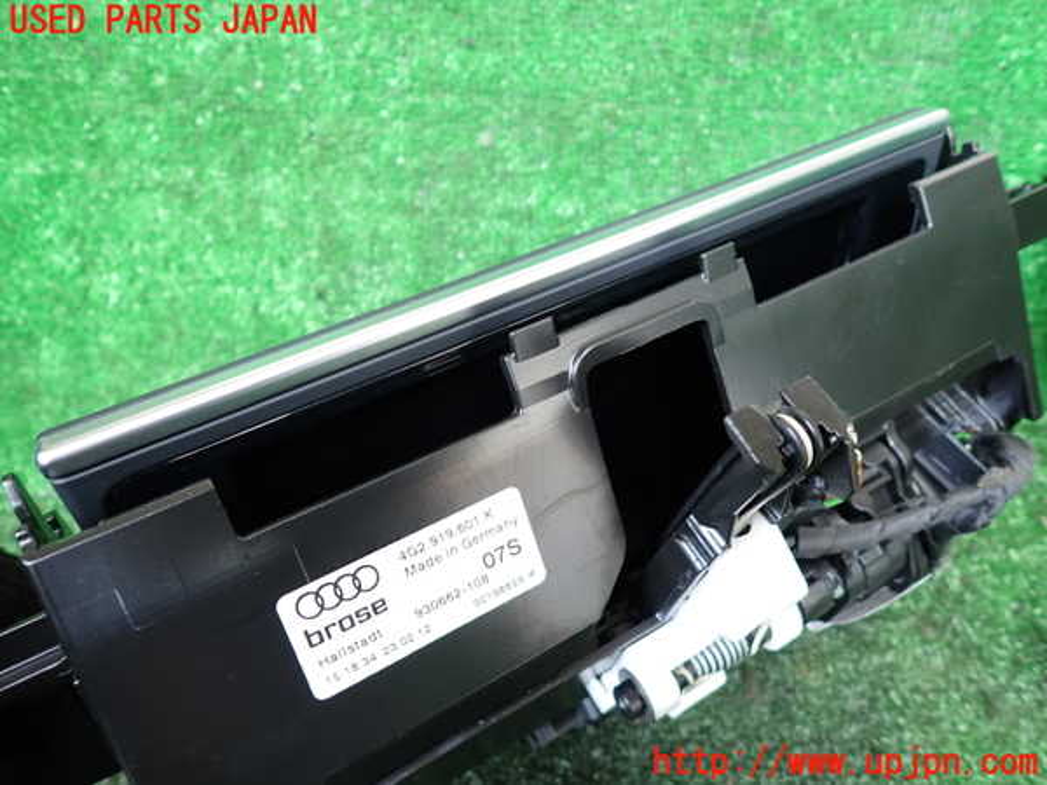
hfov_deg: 69.4
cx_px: 524
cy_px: 392
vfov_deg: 54.9
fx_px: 756
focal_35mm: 25
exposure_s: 1/50
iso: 200
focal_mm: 4.5
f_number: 2
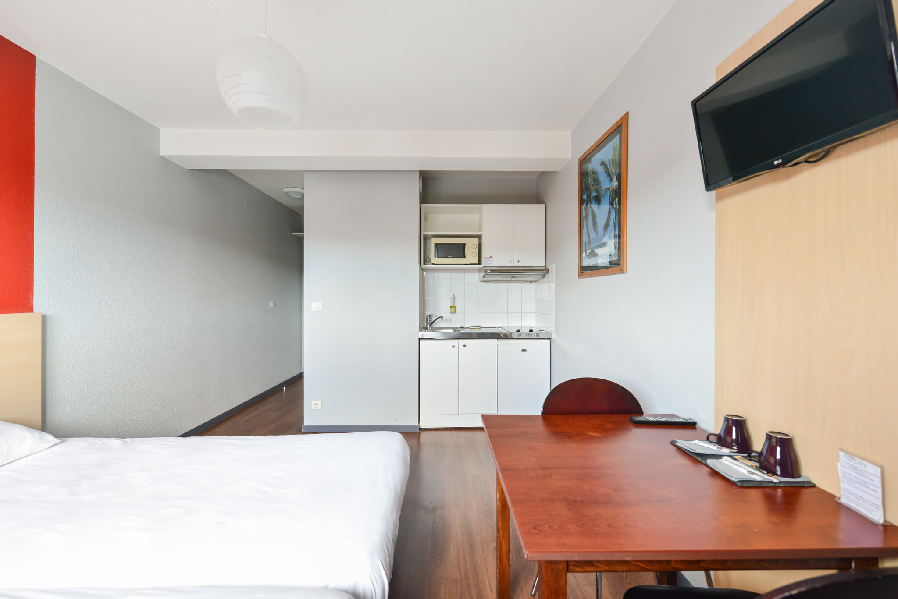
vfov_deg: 81.3
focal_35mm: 14
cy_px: 300
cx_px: 449
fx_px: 349
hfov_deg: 104.2
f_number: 7.1
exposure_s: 1/25
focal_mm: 14
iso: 1000
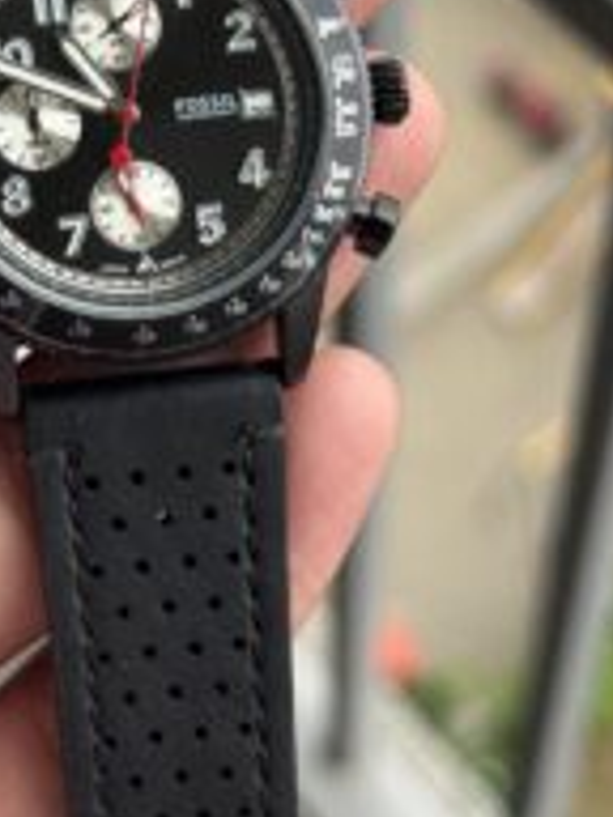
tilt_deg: -58.2
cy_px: 281
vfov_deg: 19.6
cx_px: 187
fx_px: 2361
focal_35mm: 100
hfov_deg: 14.8
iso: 64
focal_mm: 6.76
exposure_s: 1/230
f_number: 1.78
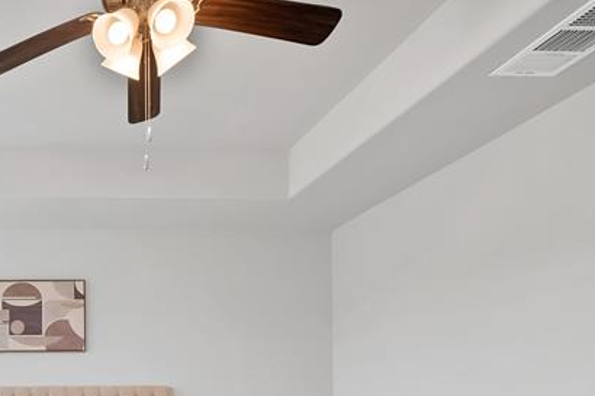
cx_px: 15
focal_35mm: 30
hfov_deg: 51.2
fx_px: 496
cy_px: 400
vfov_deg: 38.5
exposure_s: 1/20
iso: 640
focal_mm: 12
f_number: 9
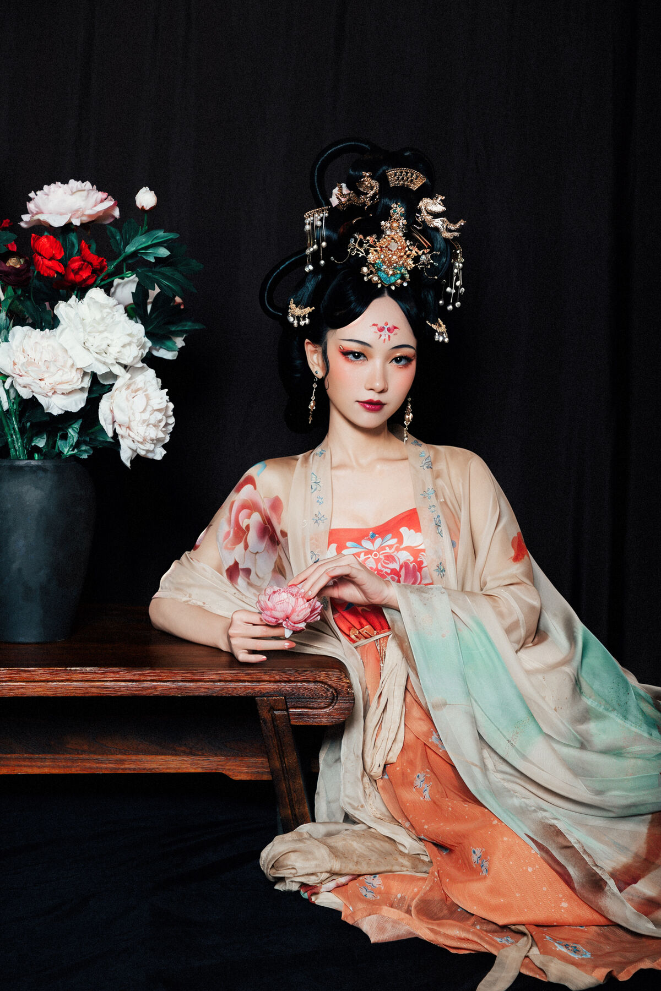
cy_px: 496
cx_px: 330
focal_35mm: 76
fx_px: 2093
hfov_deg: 17.9
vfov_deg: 26.7
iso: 100
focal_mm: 76
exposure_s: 1/160
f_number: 6.3
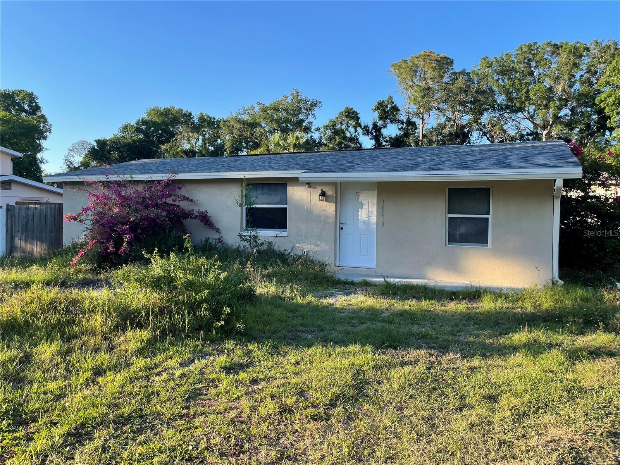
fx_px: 466
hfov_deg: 67.3
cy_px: 232
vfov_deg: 53.1
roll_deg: -0.4
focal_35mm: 26
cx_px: 310
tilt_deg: -1.9
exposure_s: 1/785
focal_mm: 4.2
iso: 32
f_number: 1.6
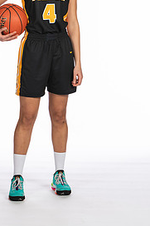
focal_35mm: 174
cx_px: 46
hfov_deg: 7.9
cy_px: 52
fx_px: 1089
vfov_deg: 11.8
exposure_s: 1/100
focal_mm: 70
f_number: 5.6
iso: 100
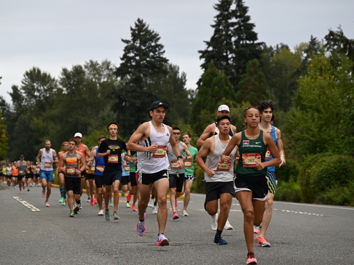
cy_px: 132
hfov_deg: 12.9
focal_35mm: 153
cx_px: 163
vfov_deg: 9.7
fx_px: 1565
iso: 500
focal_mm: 140
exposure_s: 1/250
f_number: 6.3
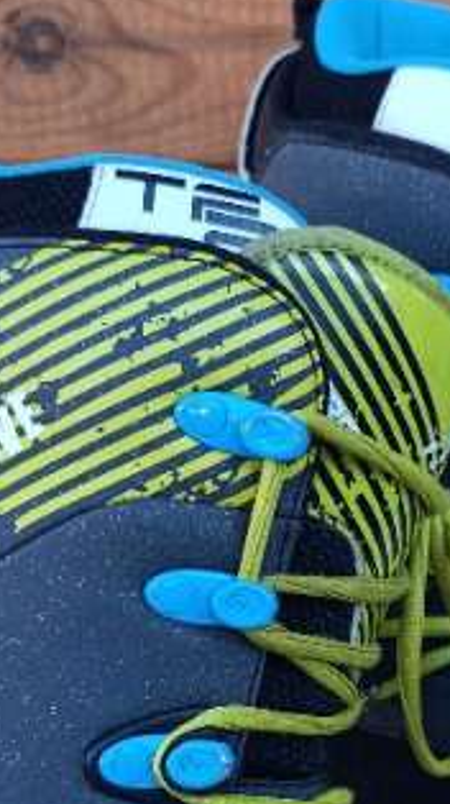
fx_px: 1361
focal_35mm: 64
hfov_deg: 18.6
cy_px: 679
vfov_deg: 31.7
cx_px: 340
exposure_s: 1/100
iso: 250
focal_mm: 6.14
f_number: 1.6
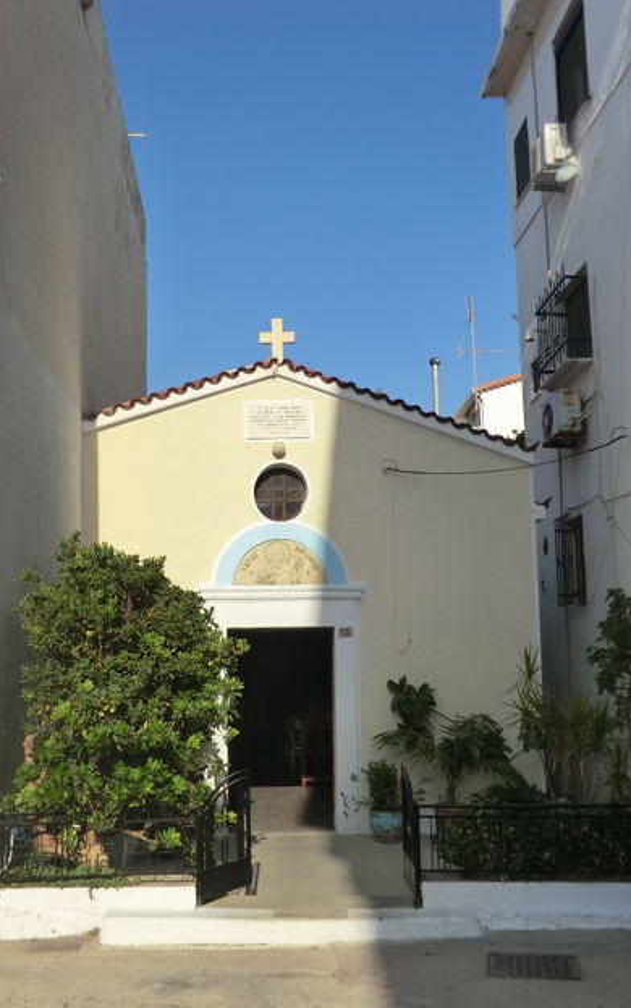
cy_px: 516
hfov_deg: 34.4
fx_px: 1017
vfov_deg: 52.7
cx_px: 257
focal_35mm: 37
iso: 80
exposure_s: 1/250
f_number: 8.4
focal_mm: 6.1
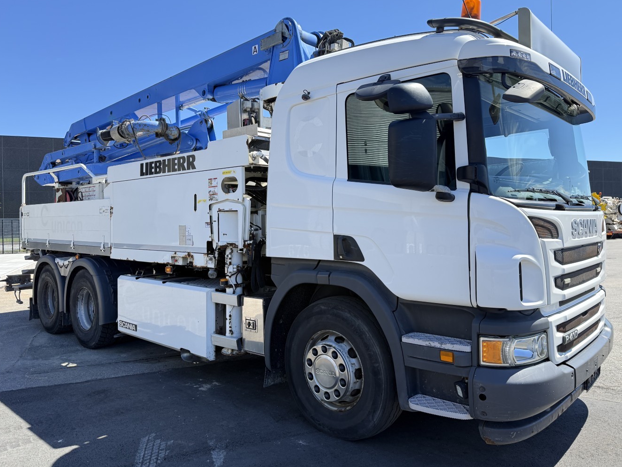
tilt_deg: +0.8
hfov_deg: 67.3
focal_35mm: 26
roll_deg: +0.9
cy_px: 220
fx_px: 467
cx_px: 315
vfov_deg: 53.0
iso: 100
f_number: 1.78
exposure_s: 1/1046
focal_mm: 6.76
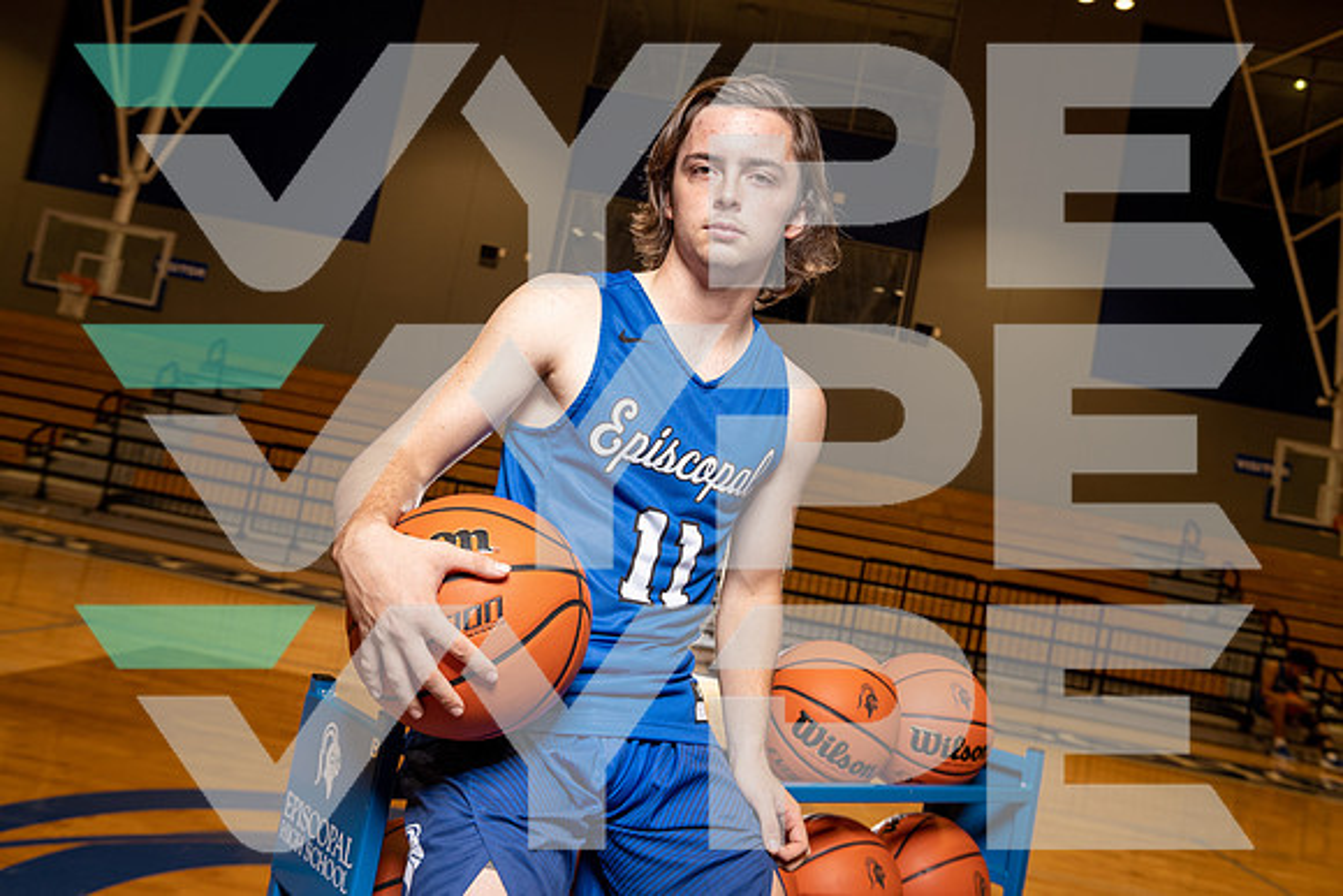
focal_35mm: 30
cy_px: 448
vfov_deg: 43.6
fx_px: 1119
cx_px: 672
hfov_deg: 61.9
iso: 400
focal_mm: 30
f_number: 4.5
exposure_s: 1/250
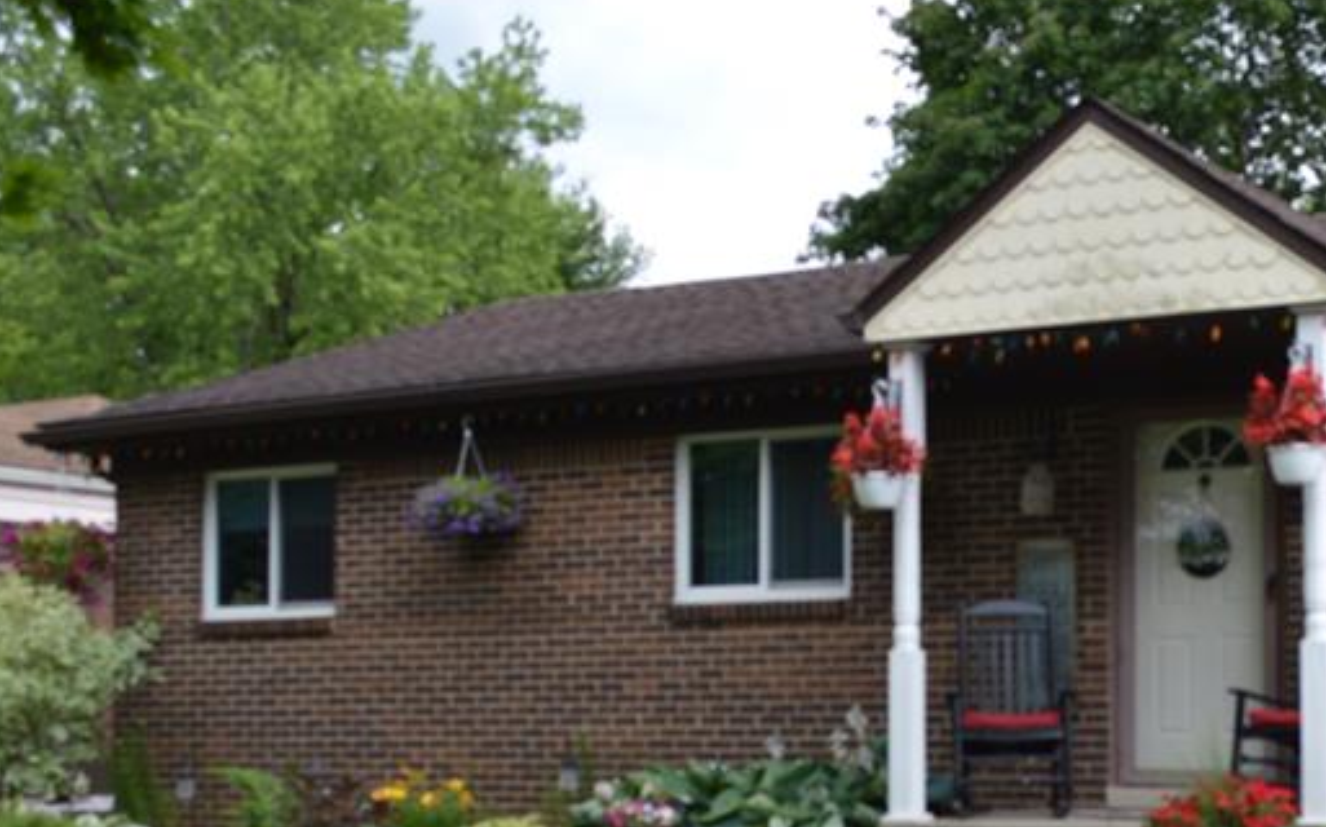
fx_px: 2203
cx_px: 1016
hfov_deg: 32.8
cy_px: 677
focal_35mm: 61
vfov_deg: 21.0
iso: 100
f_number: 5.6
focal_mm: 20
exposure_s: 1/125
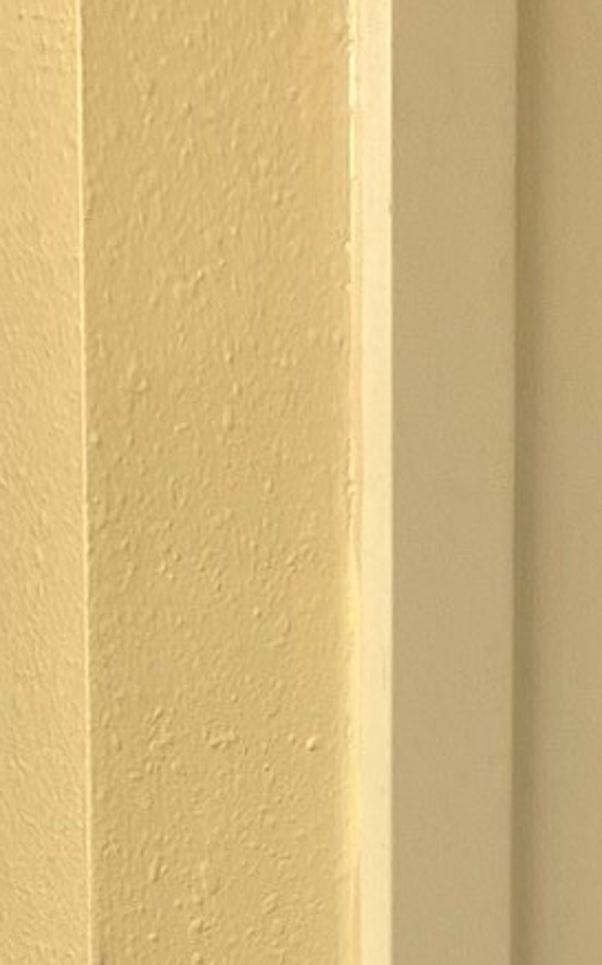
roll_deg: -0.2
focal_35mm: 129
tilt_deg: -7.8
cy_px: 1355
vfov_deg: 15.2
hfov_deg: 10.1
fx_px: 3393
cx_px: 542
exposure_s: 1/120
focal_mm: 4.25
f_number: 1.8
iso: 50
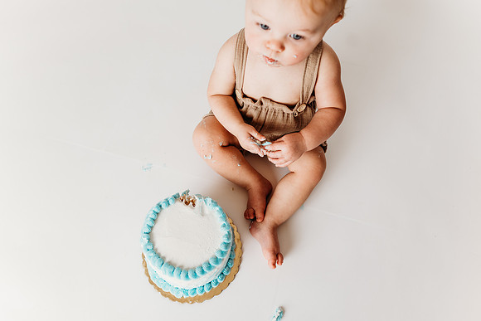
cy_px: 160
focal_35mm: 24
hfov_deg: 73.7
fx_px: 321
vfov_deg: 53.2
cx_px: 240
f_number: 2.8
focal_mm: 24
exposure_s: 1/200
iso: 100
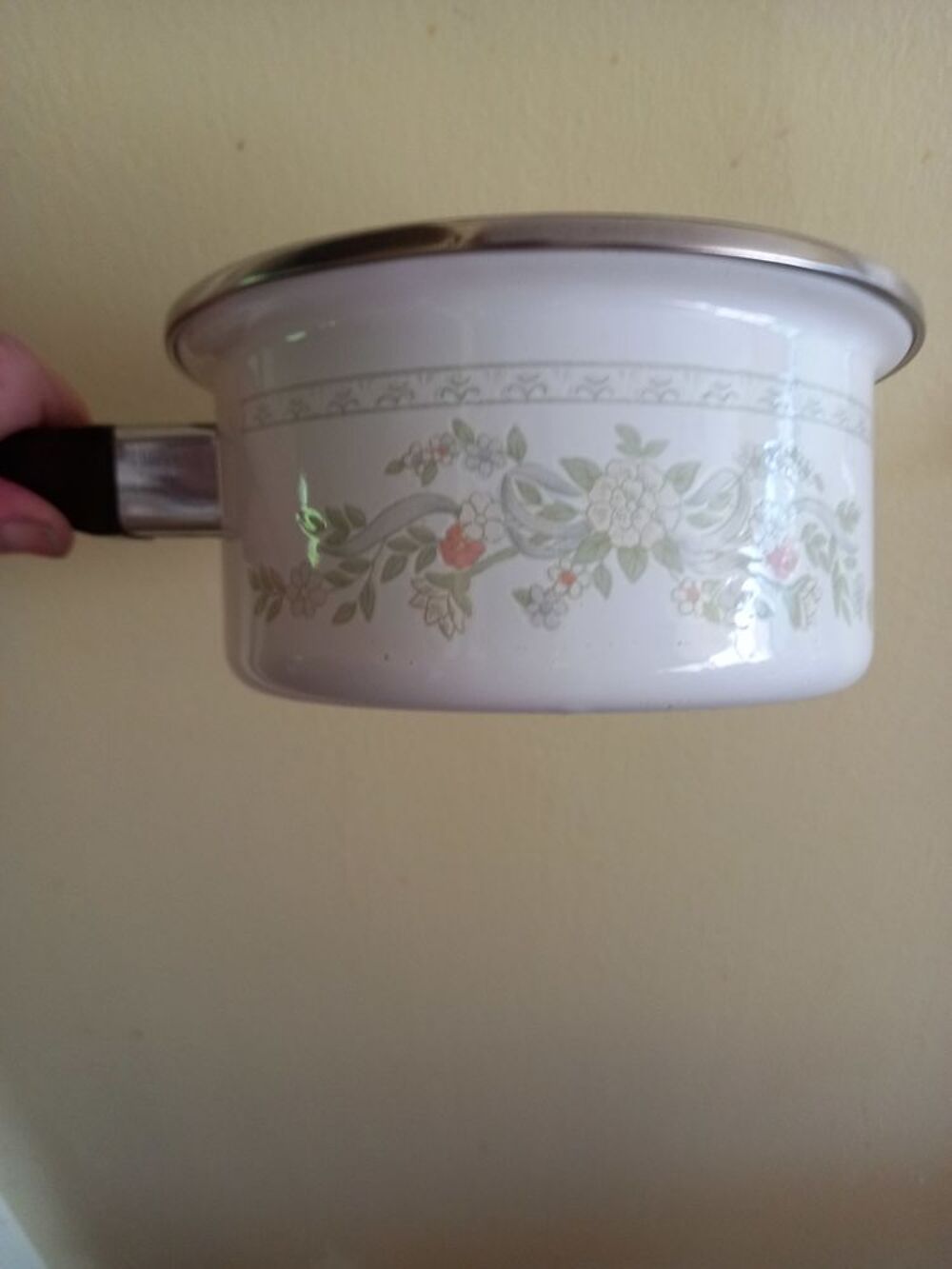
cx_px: 476
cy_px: 634
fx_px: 917
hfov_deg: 54.9
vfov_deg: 69.4
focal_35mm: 25
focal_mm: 4.6
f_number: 2
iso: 160
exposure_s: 1/59
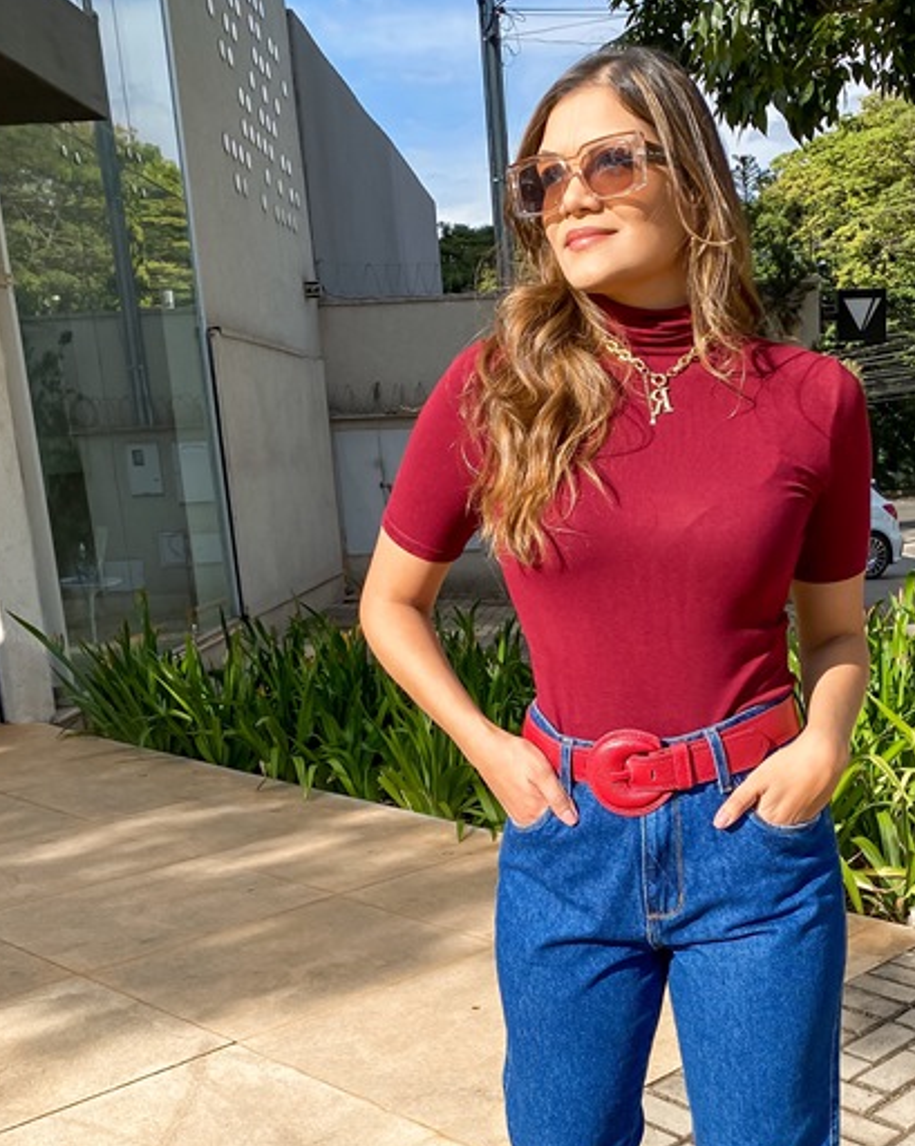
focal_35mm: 43
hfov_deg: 34.5
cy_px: 852
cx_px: 626
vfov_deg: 41.7
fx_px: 1457
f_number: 1.8
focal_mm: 4.25
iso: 32
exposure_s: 1/1800
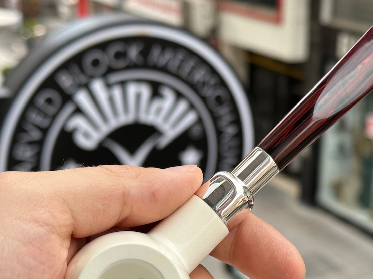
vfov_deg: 20.1
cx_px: 227
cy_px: 193
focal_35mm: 73
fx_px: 786
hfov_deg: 26.6
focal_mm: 6.86
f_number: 1.78
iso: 64
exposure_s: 1/1085
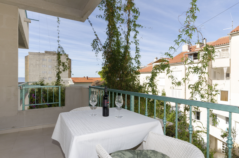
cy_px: 79
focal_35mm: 21
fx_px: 139
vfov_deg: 59.3
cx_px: 120
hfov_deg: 81.3
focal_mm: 14
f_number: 9
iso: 100
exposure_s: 1/200
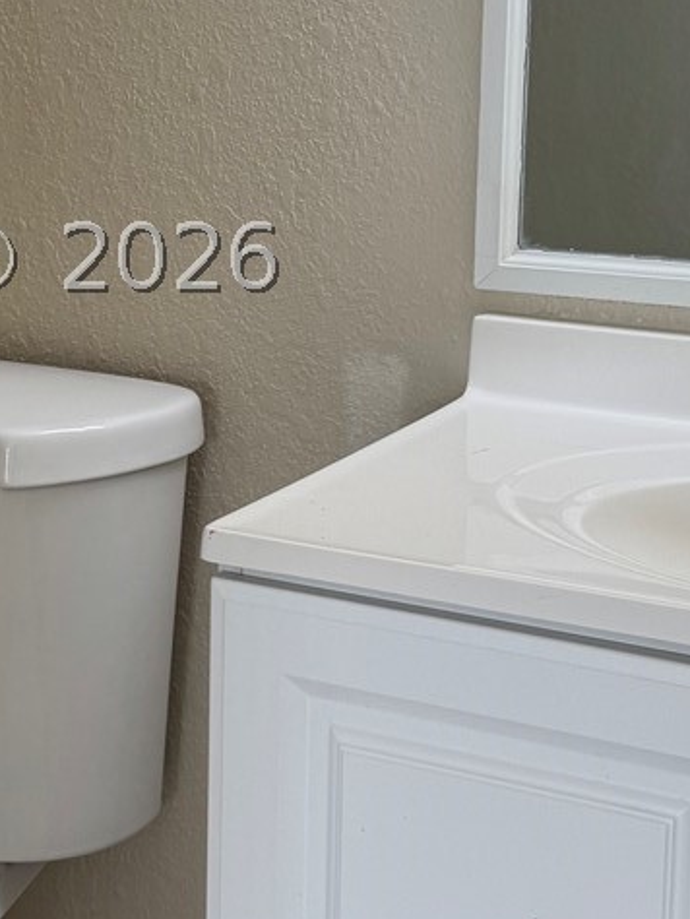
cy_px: 258
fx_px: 2151
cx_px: 165
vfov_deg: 23.9
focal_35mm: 81
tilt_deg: -8.8
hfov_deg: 18.1
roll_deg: +1.0
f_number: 1.78
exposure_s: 1/120
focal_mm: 6.76
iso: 80
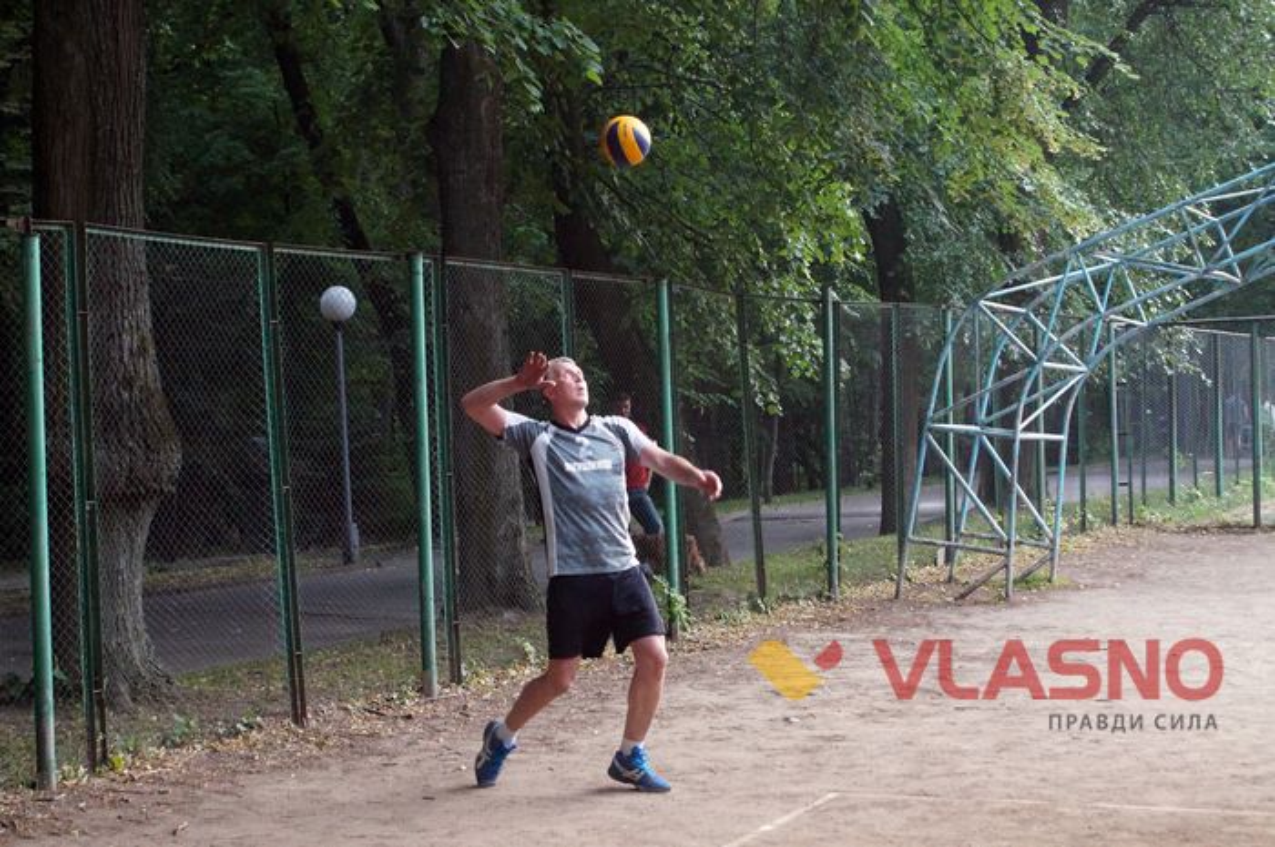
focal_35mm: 75
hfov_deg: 27.0
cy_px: 424
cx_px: 638
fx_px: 2653
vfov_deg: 18.1
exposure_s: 1/250
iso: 3200
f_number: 5.6
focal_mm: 50
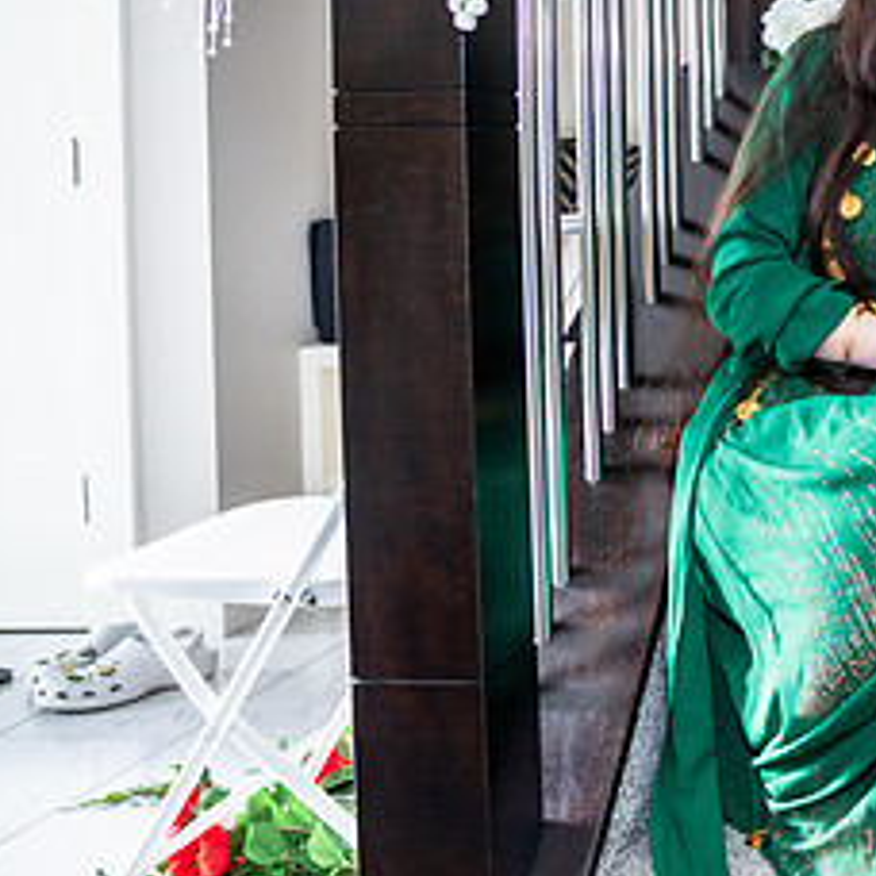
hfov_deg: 28.3
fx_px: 1489
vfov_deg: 31.9
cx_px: 1068
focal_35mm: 52
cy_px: 179
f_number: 2.8
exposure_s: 1/200
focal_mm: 24
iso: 1250
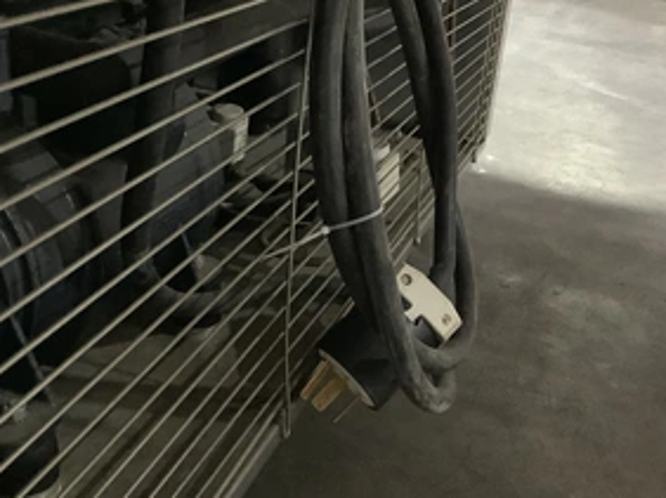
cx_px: 373
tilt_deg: -24.1
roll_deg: -5.8
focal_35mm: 44
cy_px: 196
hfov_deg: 42.9
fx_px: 846
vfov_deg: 32.7
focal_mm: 3.3
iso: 320
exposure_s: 1/30
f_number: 2.4
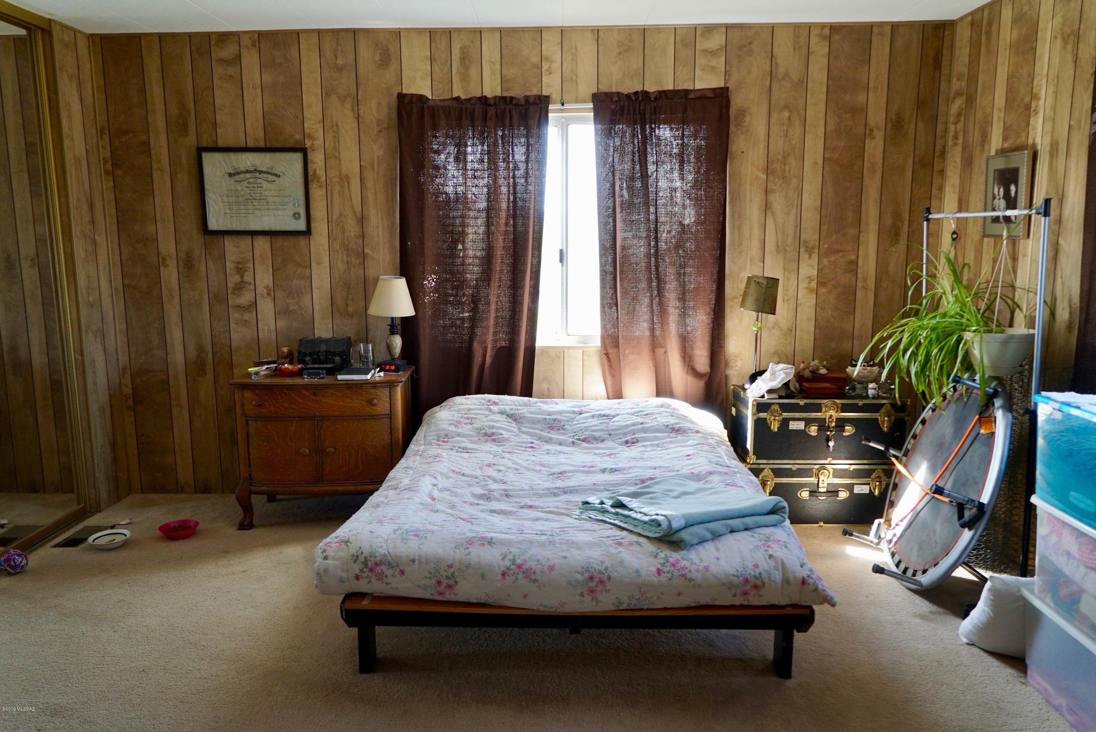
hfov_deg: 69.4
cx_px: 548
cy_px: 366
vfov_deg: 49.6
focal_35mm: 26
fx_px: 792
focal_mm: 26
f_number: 4
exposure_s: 1/160
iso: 800
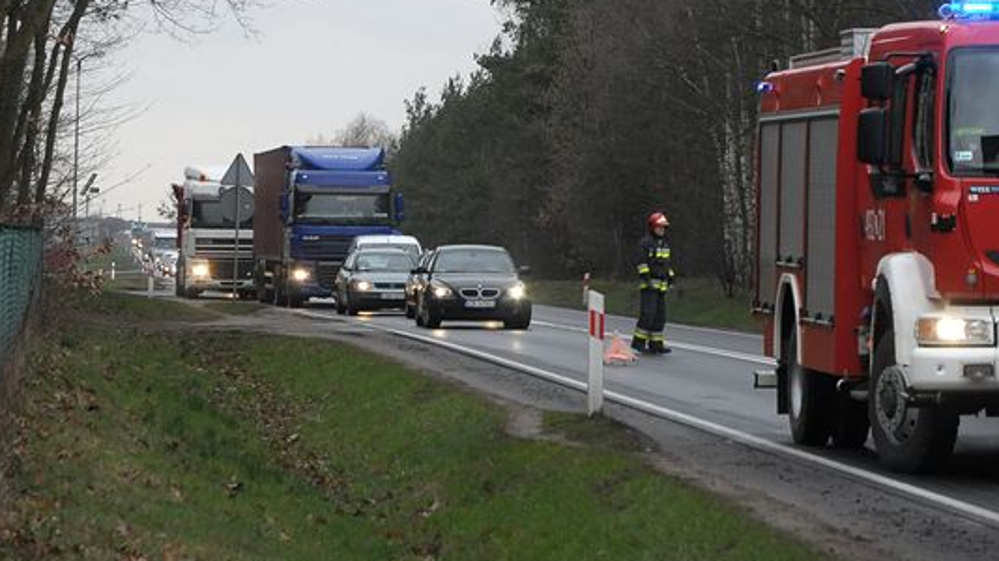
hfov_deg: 12.3
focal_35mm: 175
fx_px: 4634
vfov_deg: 6.9
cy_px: 265
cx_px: 718
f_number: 6.3
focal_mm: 70
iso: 1000
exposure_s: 1/640
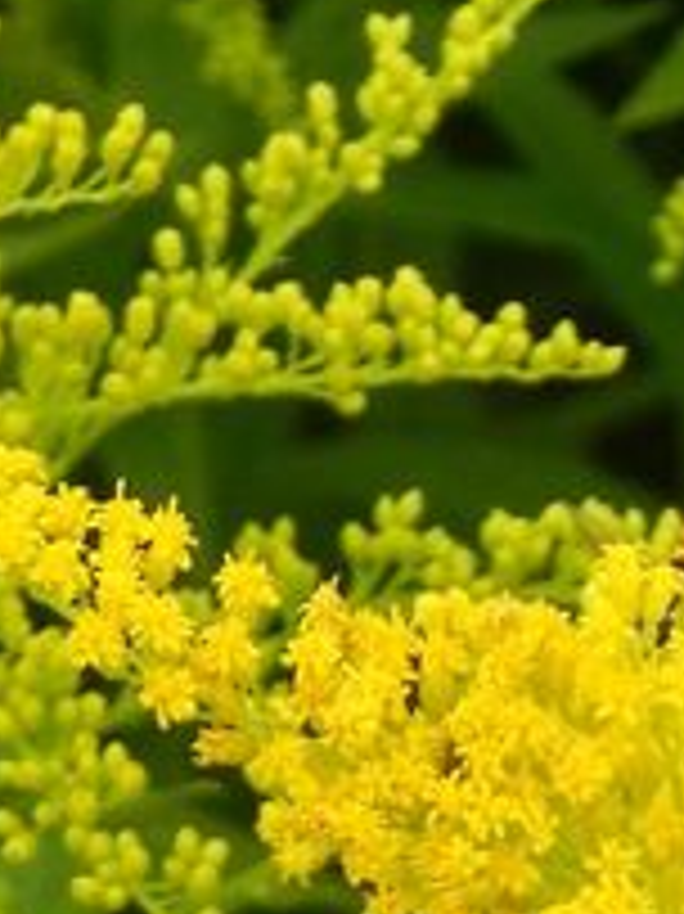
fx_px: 8835
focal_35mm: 335
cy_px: 1229
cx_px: 1026
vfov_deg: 5.9
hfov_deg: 4.4
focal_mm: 15.1
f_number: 4.5
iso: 160
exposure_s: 1/500
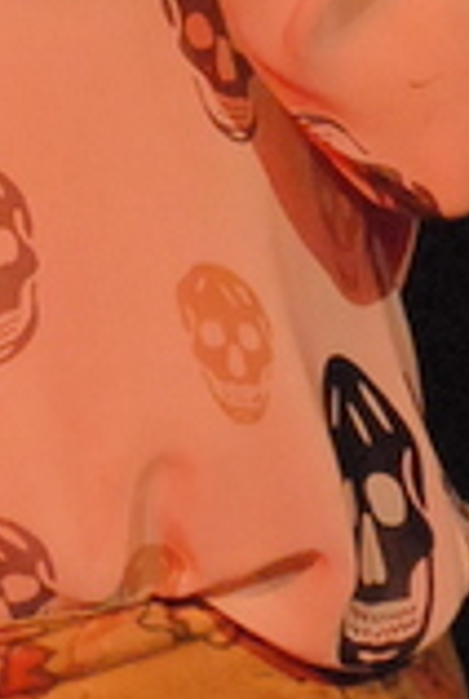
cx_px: -261
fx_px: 9300
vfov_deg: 4.3
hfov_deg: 2.9
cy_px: -137
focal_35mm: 478
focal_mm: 70
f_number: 5.3
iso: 1600
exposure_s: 1/200
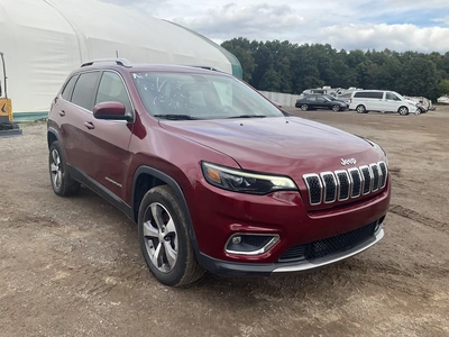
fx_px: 376
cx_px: 224
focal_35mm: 29
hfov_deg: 61.7
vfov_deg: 48.2
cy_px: 168
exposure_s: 1/816
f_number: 1.8
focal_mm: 3
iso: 25
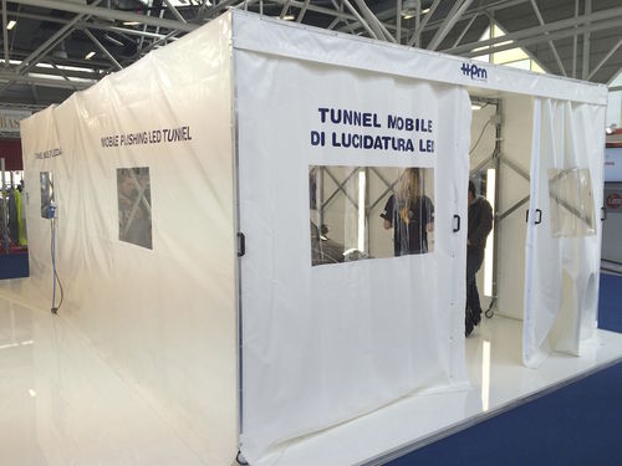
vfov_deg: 48.2
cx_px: 311
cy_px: 233
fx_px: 521
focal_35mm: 29
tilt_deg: -5.8
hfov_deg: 61.7
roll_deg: +0.4
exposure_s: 1/243
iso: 32
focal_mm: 4.15
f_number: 2.2
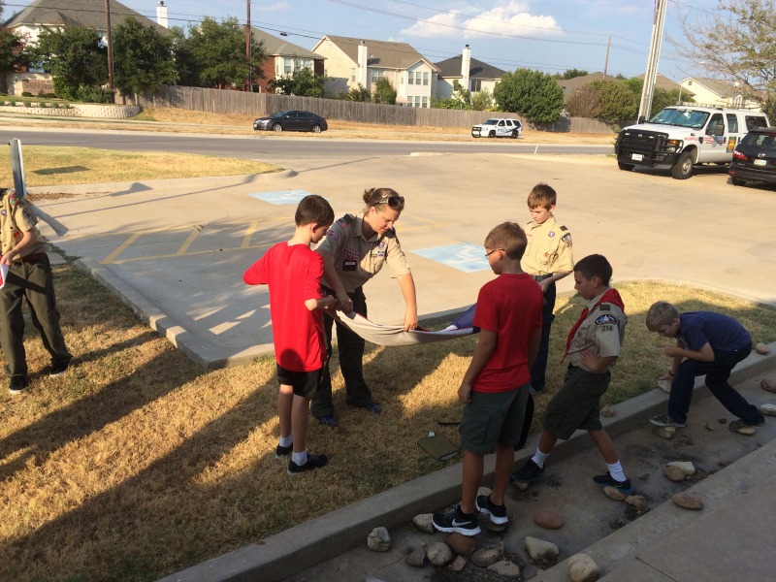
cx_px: 388
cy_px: 291
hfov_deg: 61.7
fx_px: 650
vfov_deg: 48.2
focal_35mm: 29
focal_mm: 4.15
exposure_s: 1/1466
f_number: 2.2
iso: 32
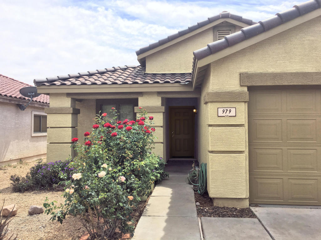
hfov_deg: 61.7
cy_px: 120
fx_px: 269
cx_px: 160
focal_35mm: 29
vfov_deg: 48.2
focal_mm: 4.15
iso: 25
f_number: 2.2
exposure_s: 1/635
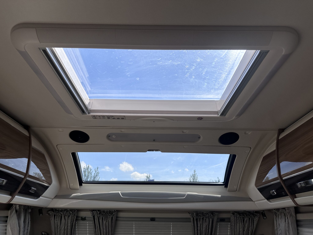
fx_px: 217
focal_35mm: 24
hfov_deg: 71.6
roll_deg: -1.4
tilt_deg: +27.9
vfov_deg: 56.8
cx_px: 156
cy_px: 118
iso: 80
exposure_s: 1/4348
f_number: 1.78
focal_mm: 6.86
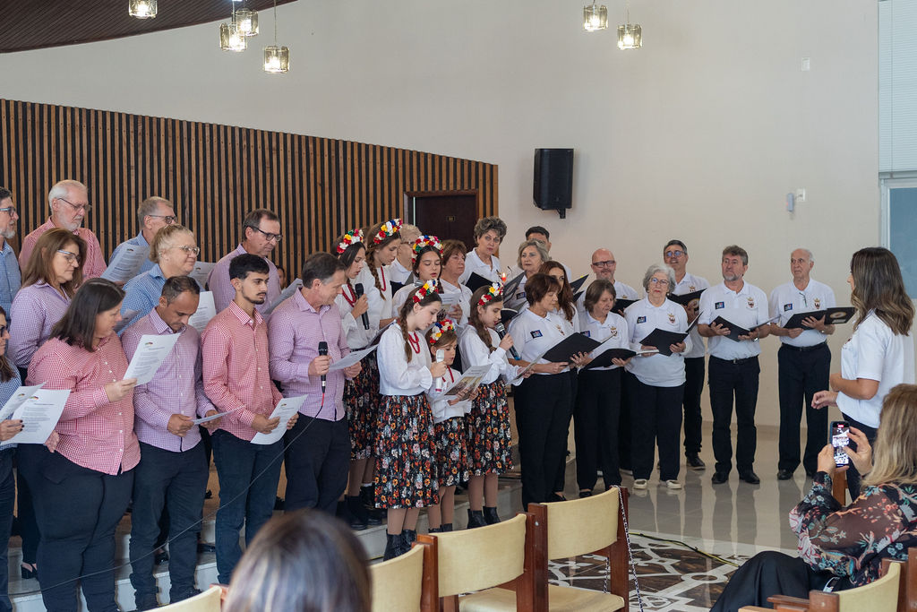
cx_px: 458
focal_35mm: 52
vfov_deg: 26.0
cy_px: 306
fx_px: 1325
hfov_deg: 38.2
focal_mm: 35
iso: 1000
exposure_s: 1/160
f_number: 2.8
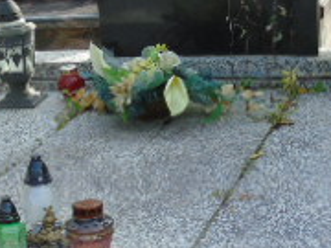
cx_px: 153
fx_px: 985
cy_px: 219
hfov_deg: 19.1
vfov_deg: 14.2
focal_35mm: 103
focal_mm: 5.2
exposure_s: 1/125
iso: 80
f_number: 3.6
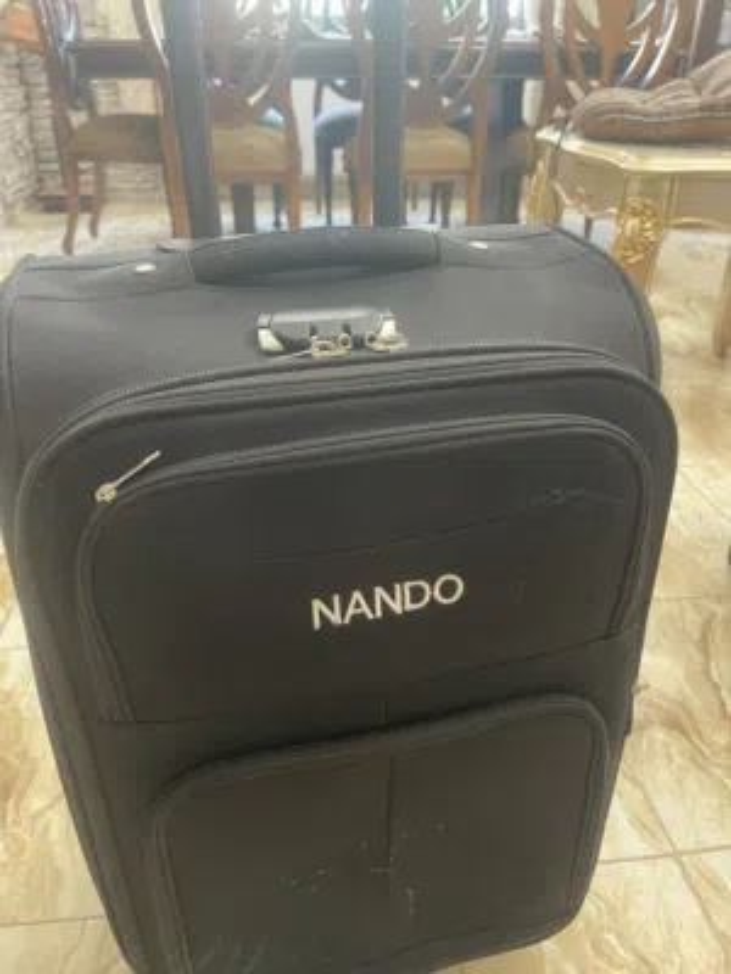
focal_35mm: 26
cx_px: 366
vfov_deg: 67.3
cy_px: 487
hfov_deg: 53.1
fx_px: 732
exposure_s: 1/49
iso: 500
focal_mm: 5.1
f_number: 1.6
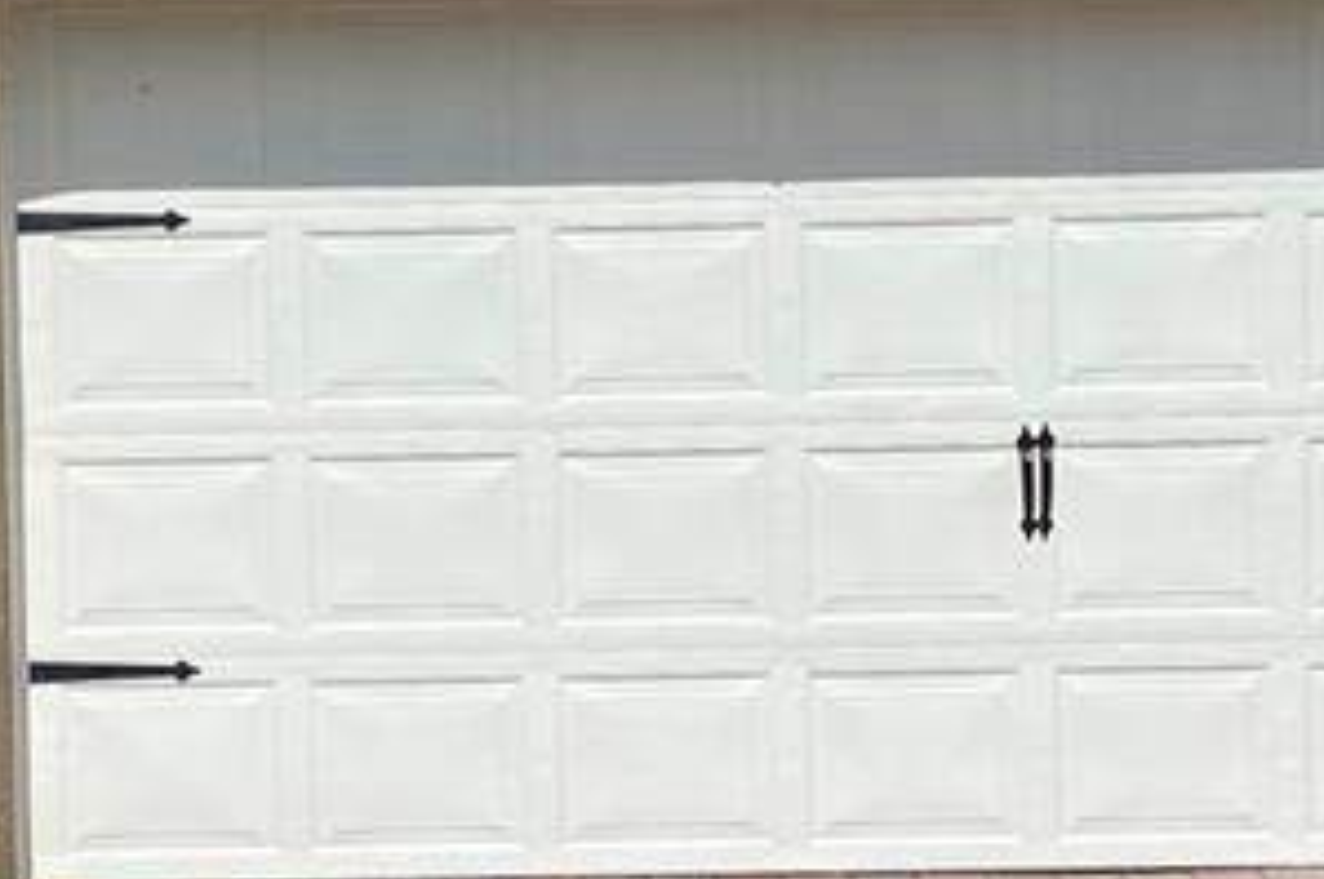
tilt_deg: -0.6
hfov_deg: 21.9
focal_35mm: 93
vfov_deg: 14.7
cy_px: 568
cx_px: 693
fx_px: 3417
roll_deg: +0.8
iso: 32
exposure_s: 1/6757
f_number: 1.8
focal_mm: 4.25
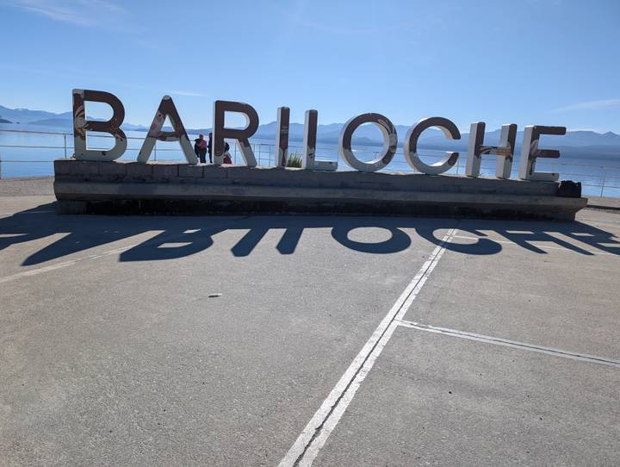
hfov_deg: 71.5
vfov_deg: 56.9
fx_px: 430
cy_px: 234
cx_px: 310
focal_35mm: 24
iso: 19
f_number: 1.68
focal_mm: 6.9
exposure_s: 1/1653
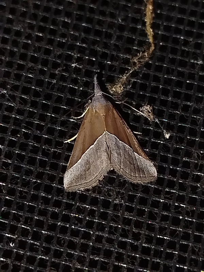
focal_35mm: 115
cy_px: 136
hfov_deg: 12.9
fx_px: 904
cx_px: 102
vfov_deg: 17.1
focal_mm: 5.31
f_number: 1.7
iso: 125
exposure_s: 1/50
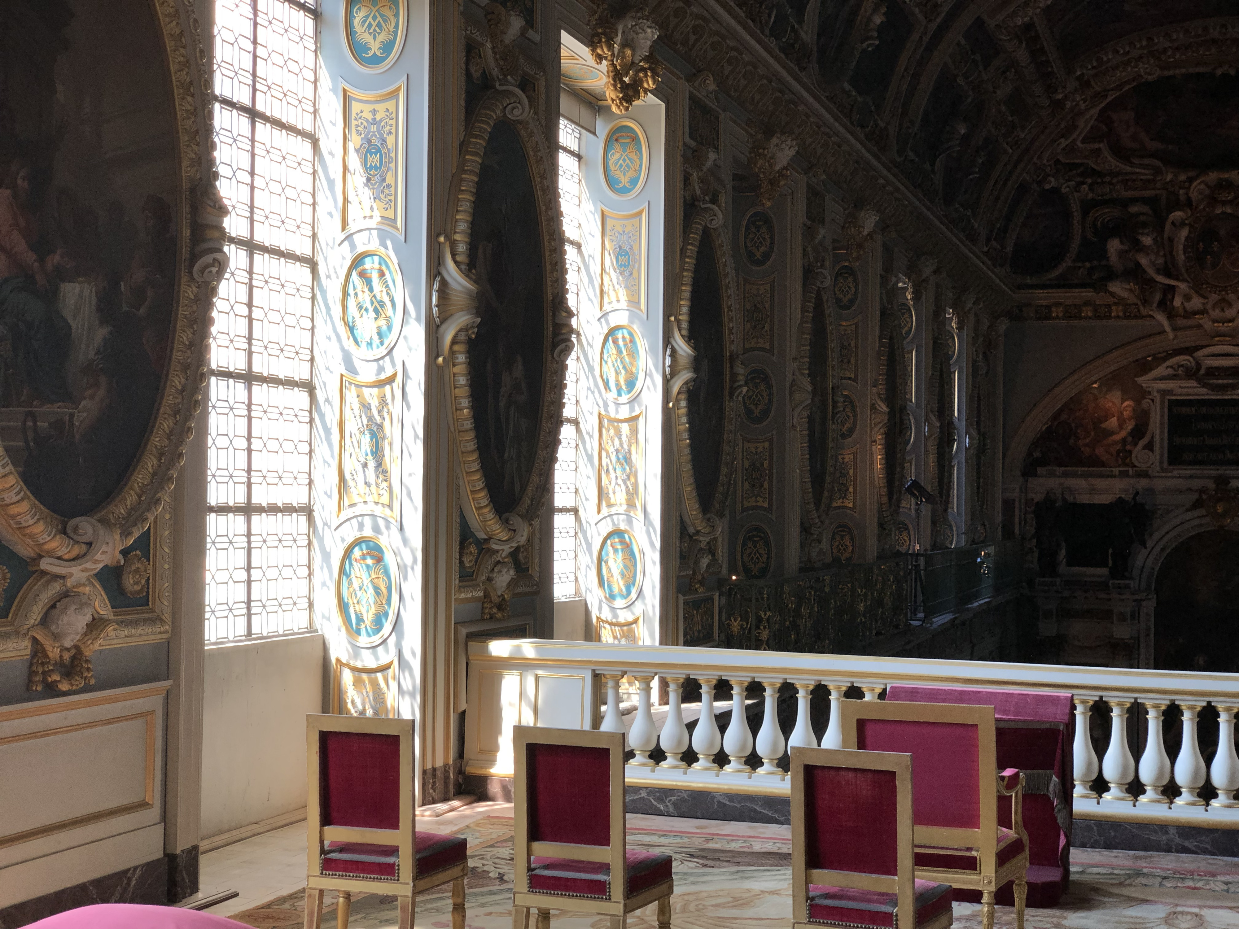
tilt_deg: +1.3
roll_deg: +0.3
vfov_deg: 28.0
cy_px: 464
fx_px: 1861
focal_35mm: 52
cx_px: 620
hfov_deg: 36.8
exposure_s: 1/50
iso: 20
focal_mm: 6
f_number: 2.4
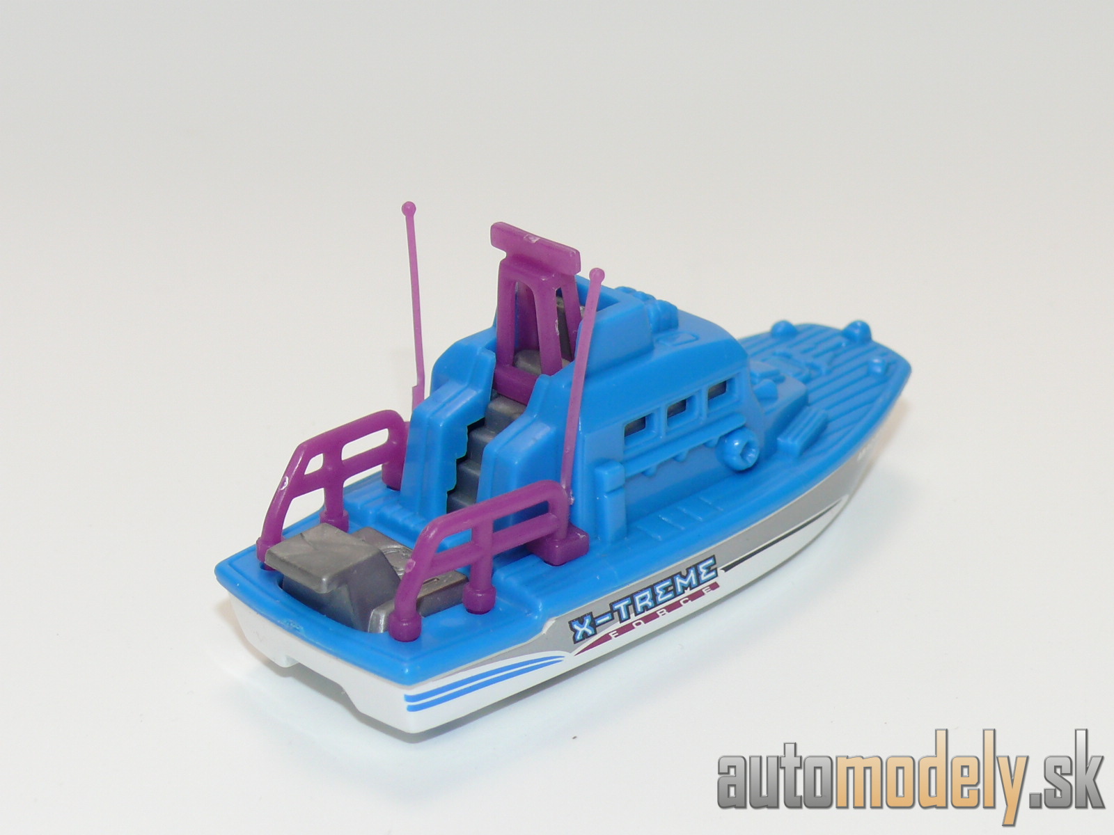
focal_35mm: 90
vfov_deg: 16.4
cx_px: 557
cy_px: 418
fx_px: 2896
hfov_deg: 21.8
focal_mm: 12.6
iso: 100
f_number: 4
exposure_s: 1/30
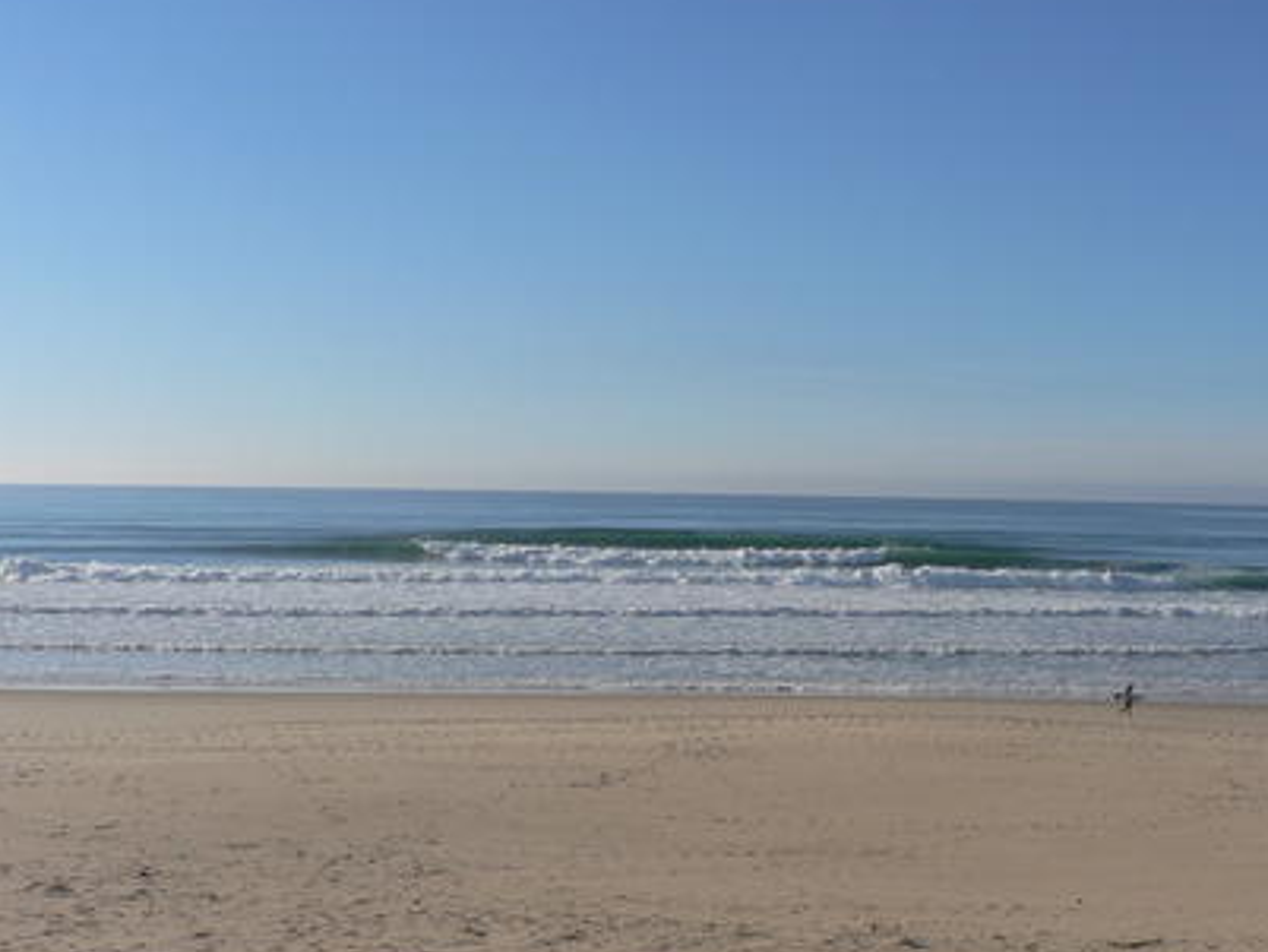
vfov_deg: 27.9
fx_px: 1905
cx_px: 735
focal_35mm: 52
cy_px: 604
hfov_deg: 36.7
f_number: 5.6
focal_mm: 6.4
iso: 100
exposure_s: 1/800
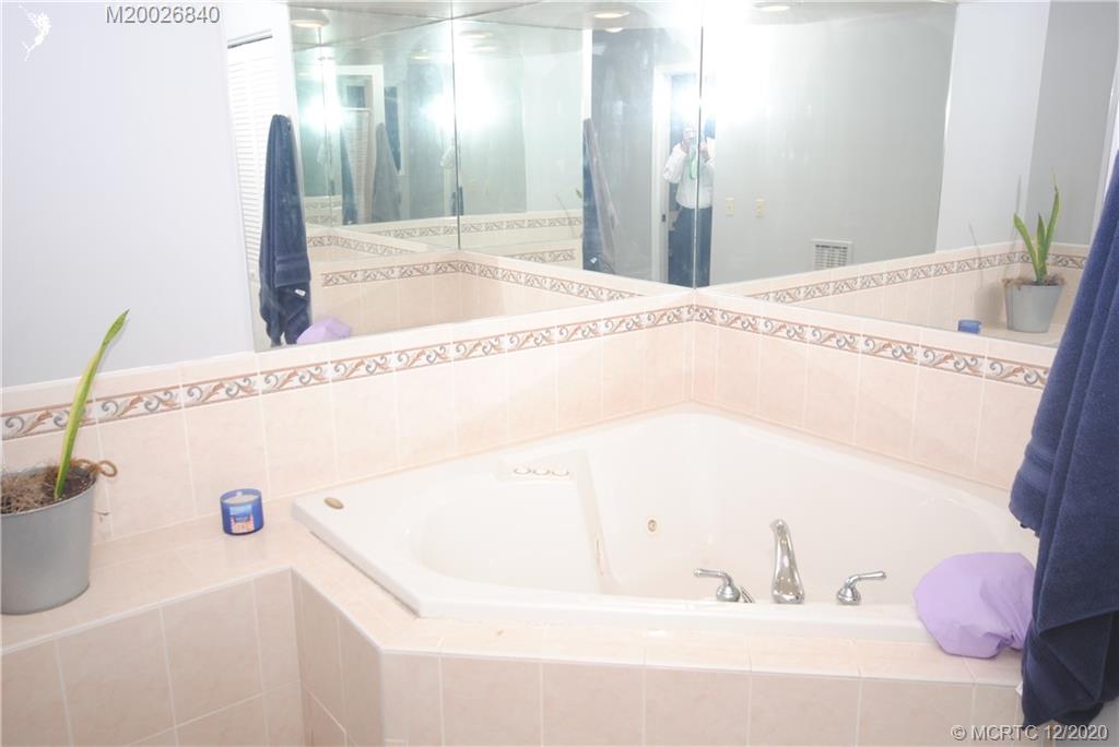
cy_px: 374
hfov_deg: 61.9
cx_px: 560
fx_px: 933
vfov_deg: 43.7
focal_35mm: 30
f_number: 5.6
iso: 200
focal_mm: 20
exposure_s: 1/60
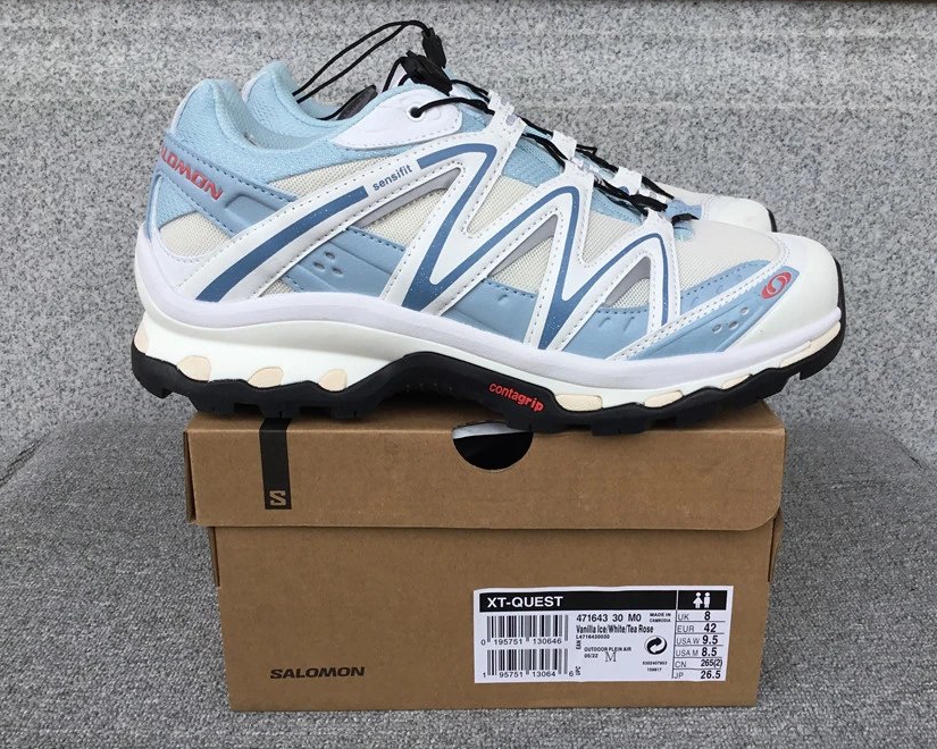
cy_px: 367
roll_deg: -0.1
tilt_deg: -19.8
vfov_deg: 44.5
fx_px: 915
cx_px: 495
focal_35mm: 33
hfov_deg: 54.2
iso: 25
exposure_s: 1/426
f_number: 2.4
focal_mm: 3.3
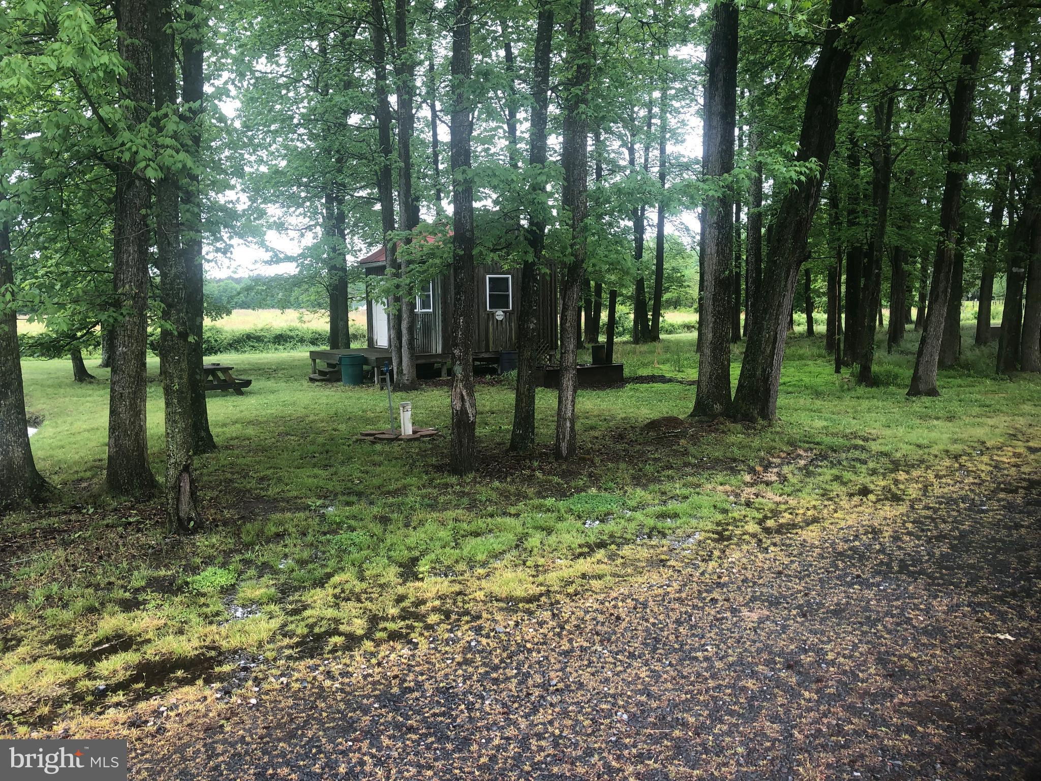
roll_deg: +1.3
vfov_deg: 49.7
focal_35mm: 28
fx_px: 842
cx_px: 520
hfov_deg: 63.4
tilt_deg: -4.8
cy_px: 390
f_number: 1.8
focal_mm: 3.99
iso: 25
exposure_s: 1/120
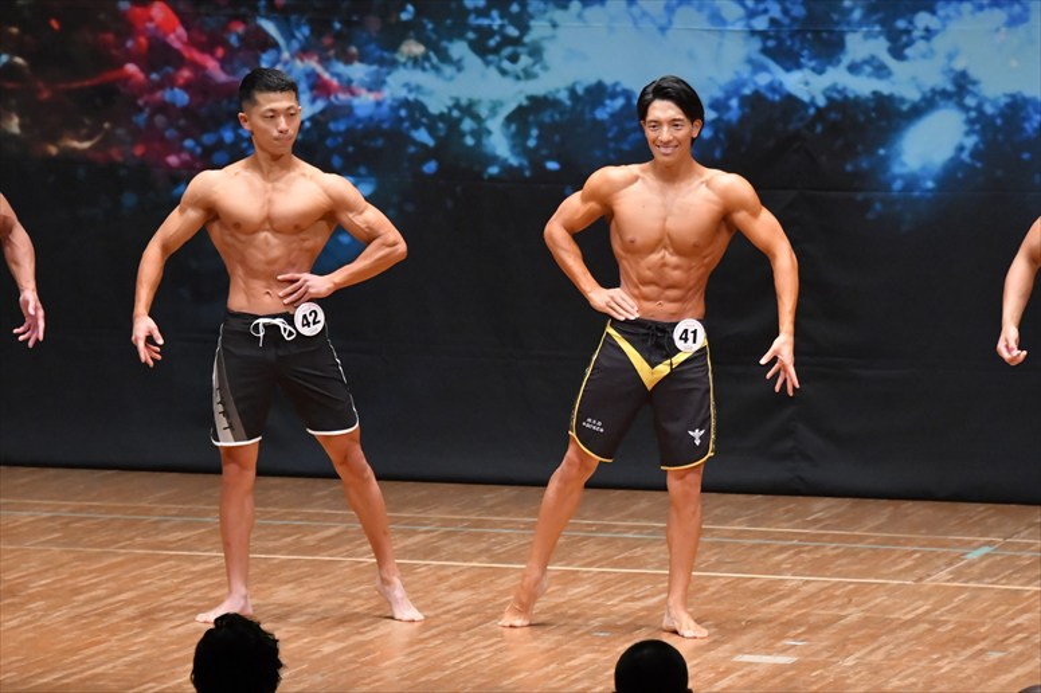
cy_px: 346
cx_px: 520
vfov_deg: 5.1
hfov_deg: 7.6
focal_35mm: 270
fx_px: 7804
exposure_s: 1/400
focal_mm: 180
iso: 8000
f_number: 5.6
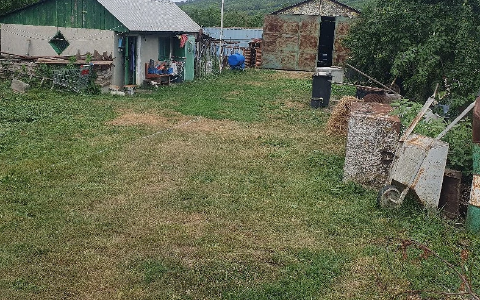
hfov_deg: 55.2
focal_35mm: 35
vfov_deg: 35.9
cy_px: 98
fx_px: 458
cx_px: 218
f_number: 2.4
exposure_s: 1/769
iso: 50
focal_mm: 4.32
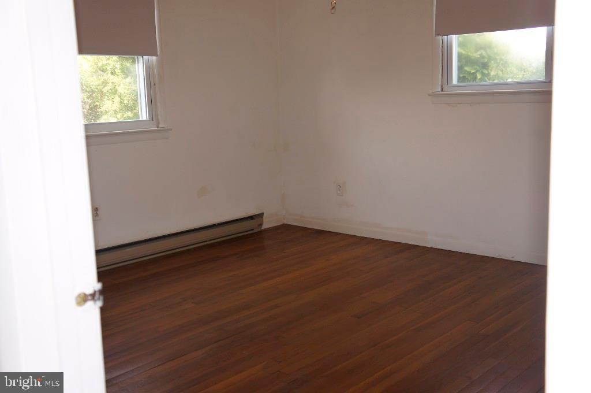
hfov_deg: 51.3
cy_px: 196
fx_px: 615
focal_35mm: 38
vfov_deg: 35.4
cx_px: 296
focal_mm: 25
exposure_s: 1/40
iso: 200
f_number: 4.5
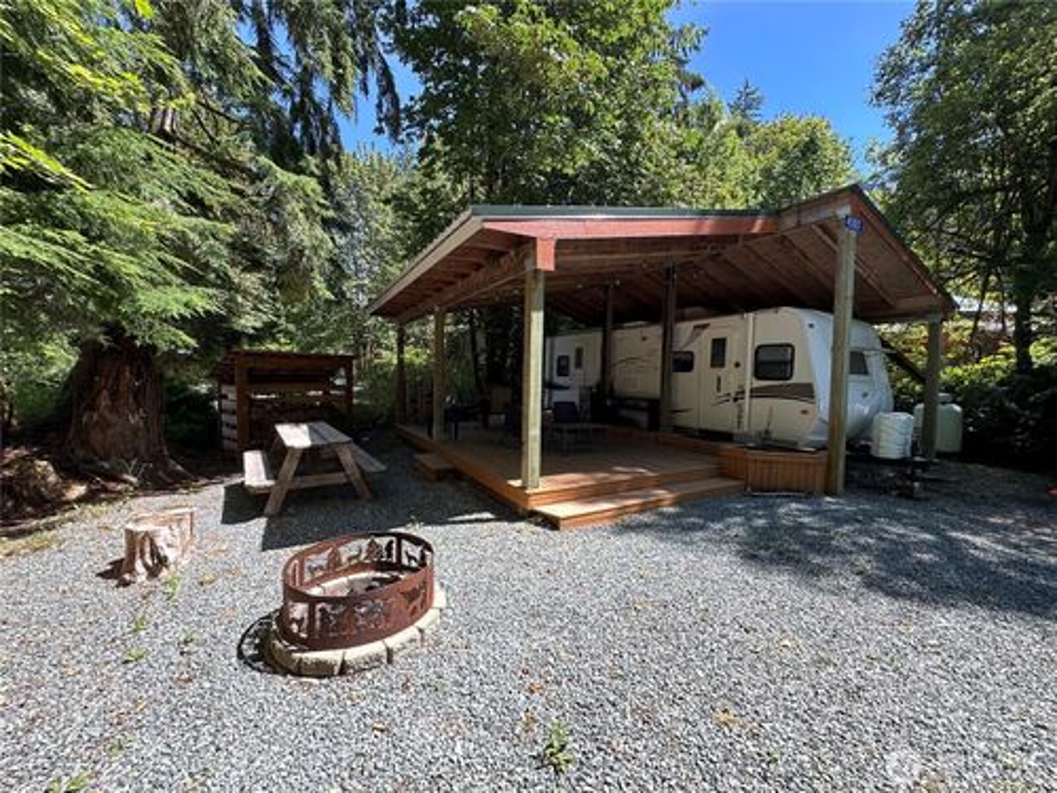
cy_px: 396
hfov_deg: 102.1
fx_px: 427
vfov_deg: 85.7
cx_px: 528
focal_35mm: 14
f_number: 2.2
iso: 40
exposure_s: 1/181
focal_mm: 2.22
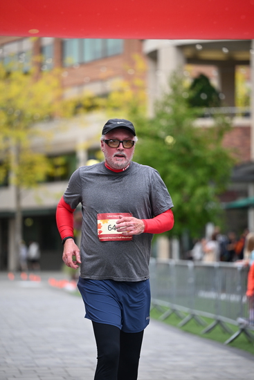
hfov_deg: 10.2
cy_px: 190
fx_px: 1428
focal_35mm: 135
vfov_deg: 15.2
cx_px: 127
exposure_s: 1/2500
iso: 640
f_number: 2.8
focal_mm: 135
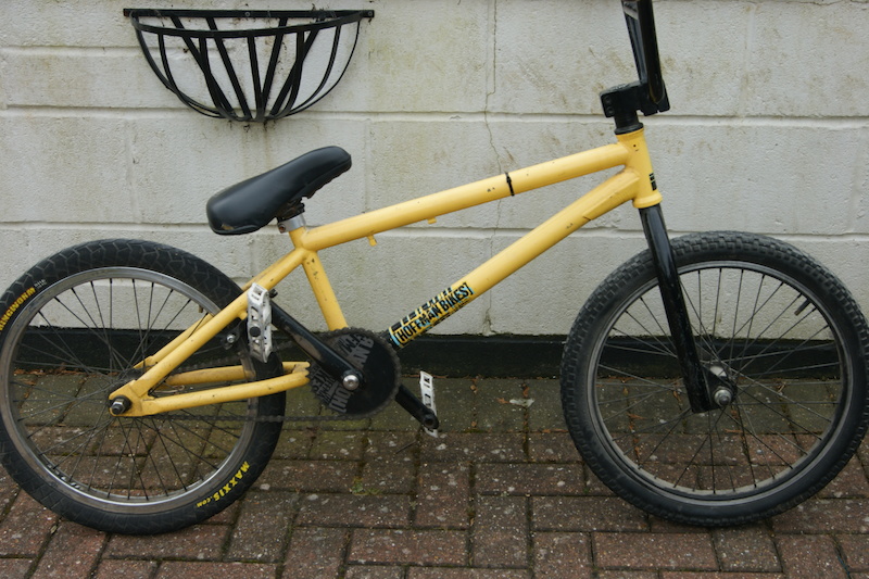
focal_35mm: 45
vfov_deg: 29.9
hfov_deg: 43.6
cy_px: 290
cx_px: 434
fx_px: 1086
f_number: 9
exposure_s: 1/80
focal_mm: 30
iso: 100
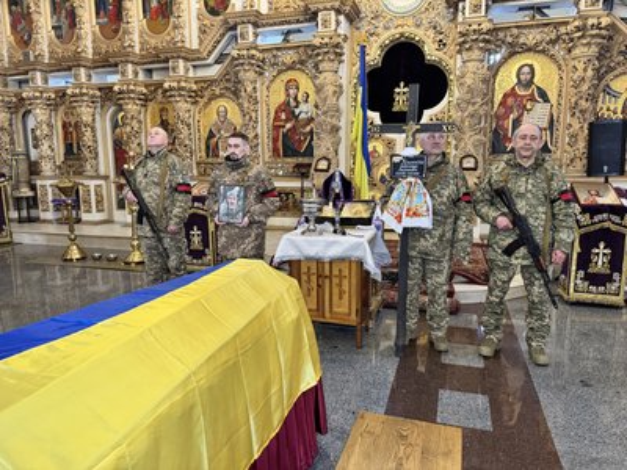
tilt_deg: -9.0
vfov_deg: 56.8
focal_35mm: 24
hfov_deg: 71.6
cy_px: 235
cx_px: 314
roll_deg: +0.1
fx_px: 435
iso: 500
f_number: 1.78
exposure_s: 1/50
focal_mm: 6.76
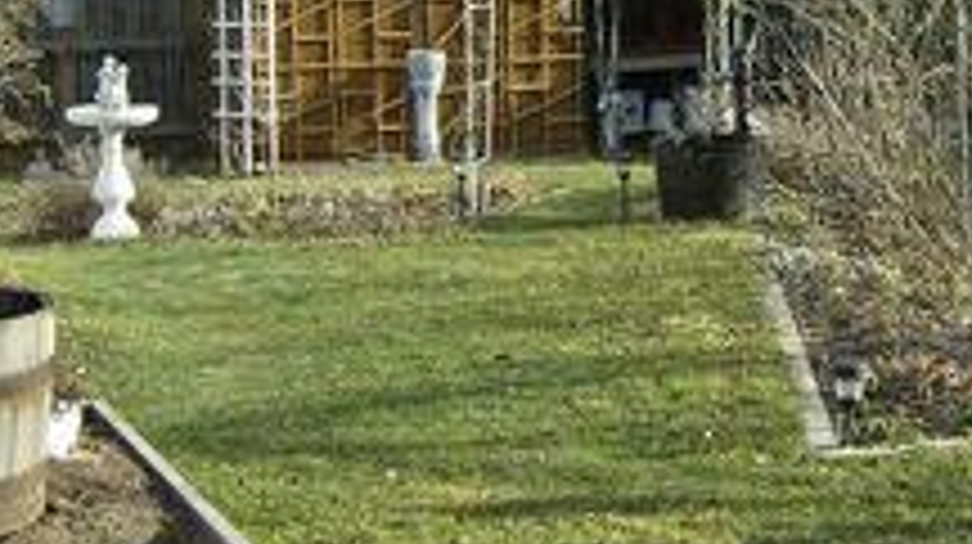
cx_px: 720
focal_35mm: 80
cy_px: 126
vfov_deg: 15.0
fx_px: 2060
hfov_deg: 26.2
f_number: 4.7
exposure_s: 1/222
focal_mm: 6
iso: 100
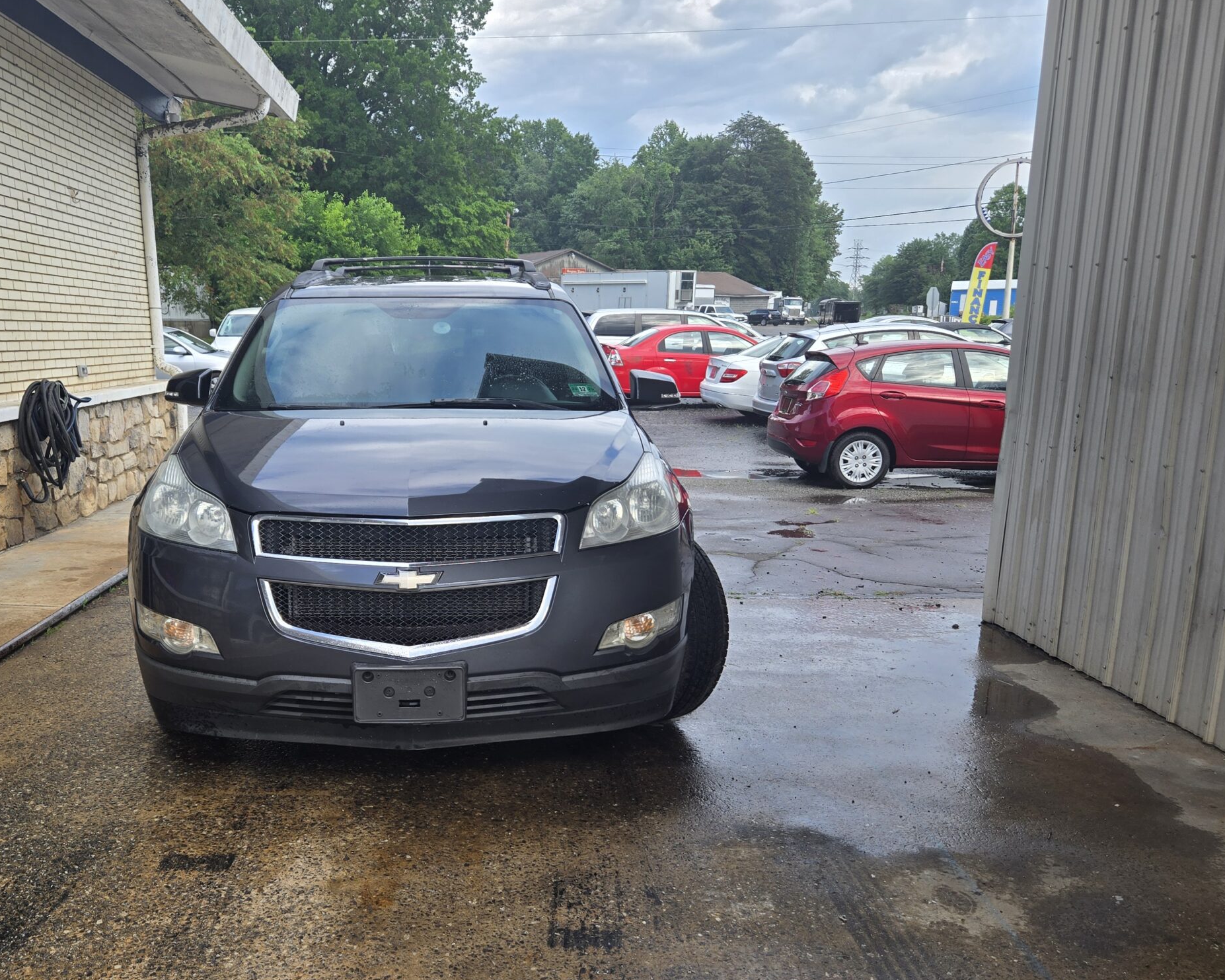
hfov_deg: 56.8
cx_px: 494
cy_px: 596
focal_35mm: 31
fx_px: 1124
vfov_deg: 46.8
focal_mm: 5.4
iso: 25
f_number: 1.8
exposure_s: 1/654
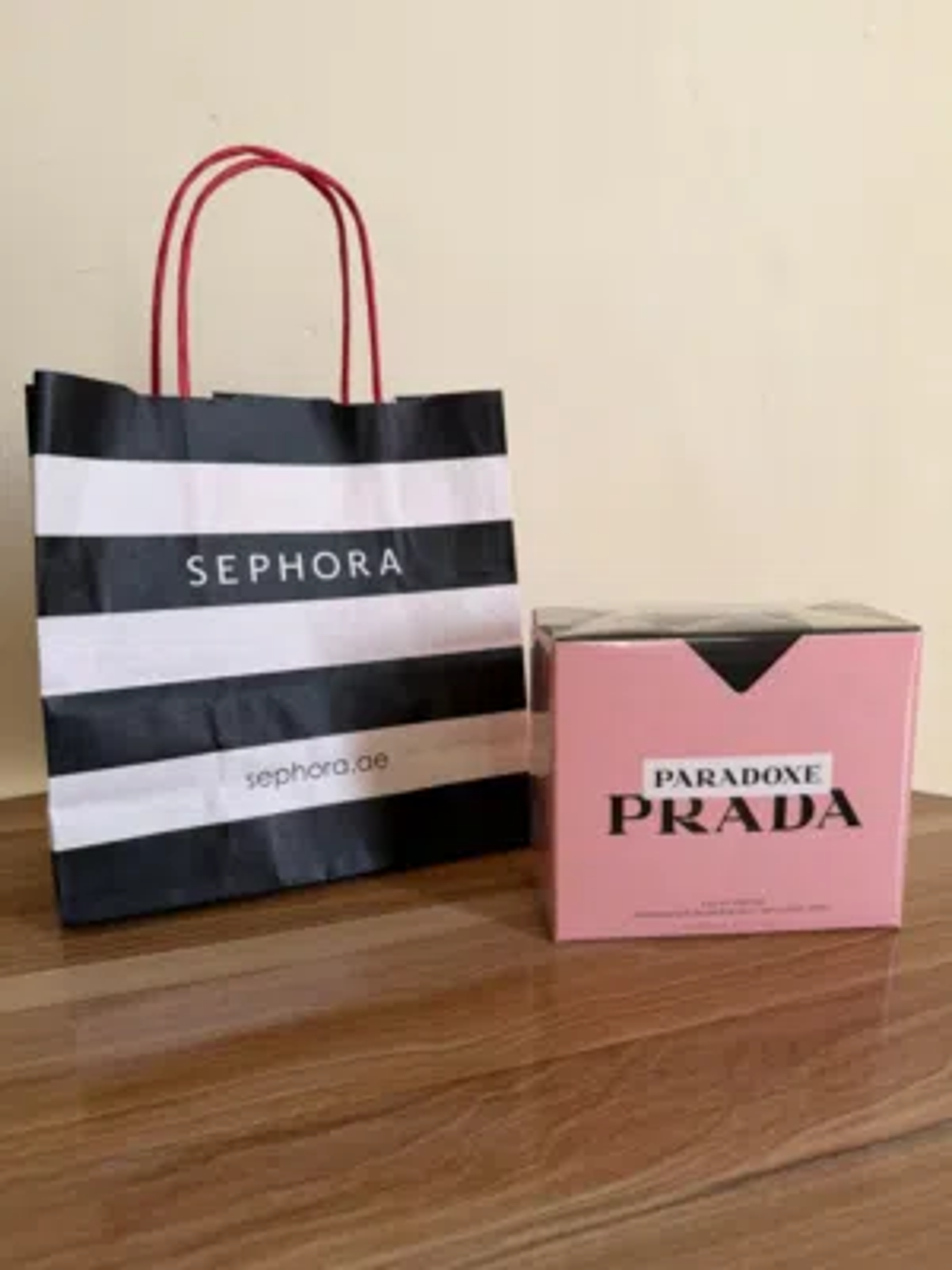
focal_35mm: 24
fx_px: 880
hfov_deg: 56.8
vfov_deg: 71.6
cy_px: 635
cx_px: 476
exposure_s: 1/121
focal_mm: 6.76
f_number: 1.78
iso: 200
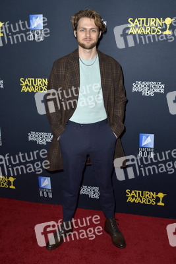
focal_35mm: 32
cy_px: 132
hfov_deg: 41.1
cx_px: 88
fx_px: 234
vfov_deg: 58.7
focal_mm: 32
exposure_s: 1/250
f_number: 6.3
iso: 250
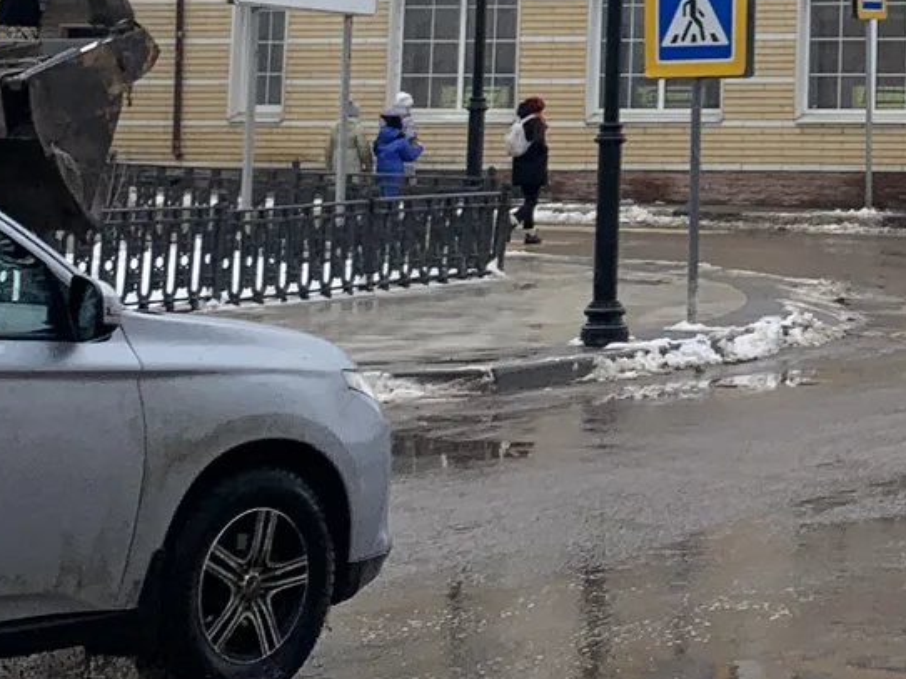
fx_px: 3009
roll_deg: -1.6
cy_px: -127
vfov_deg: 12.6
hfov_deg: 16.2
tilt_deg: +7.4
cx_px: 1180
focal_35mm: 115
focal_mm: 4.25
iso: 25
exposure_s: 1/737
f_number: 1.8
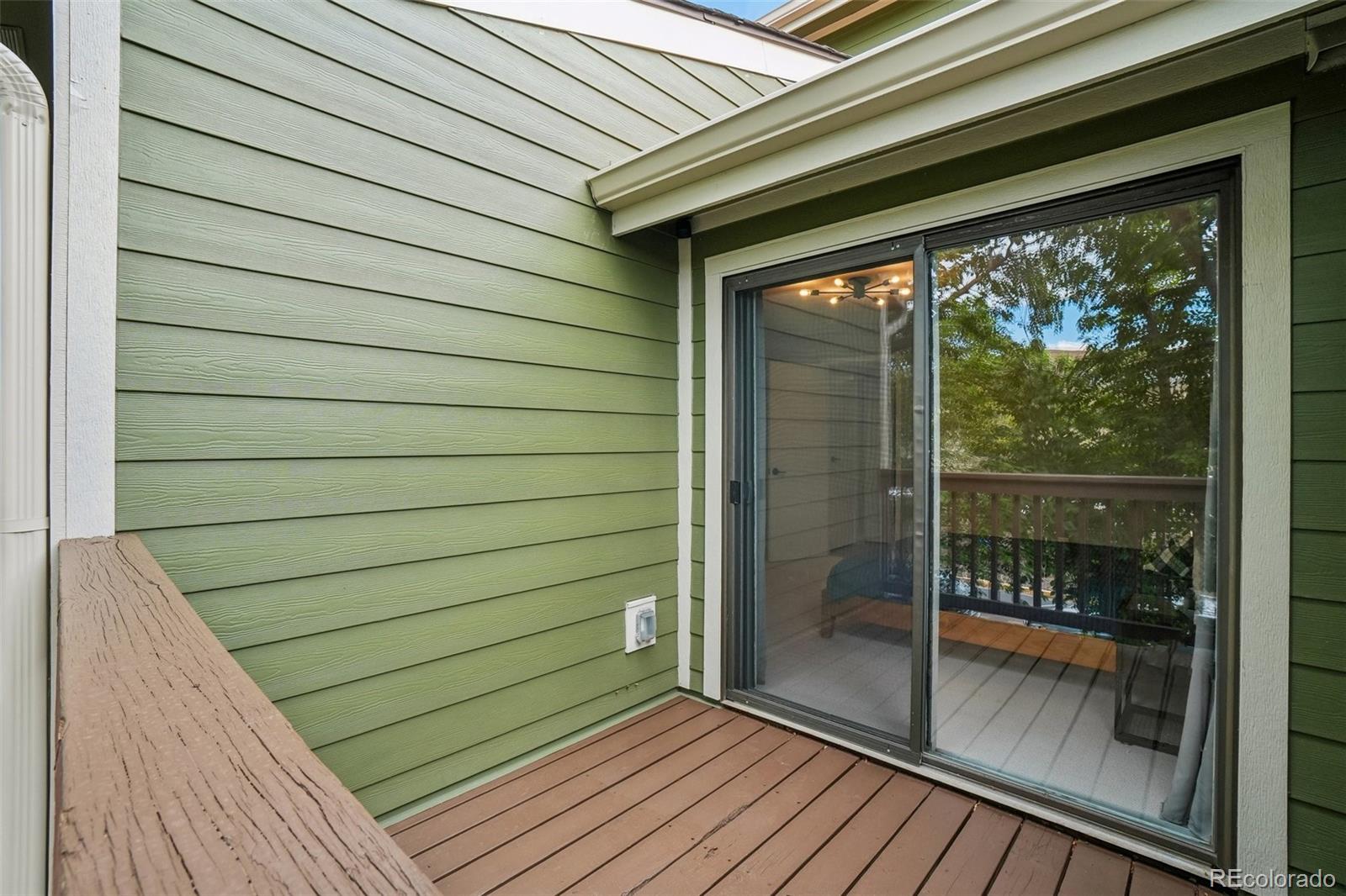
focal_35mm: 15
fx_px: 561
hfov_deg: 100.4
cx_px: 673
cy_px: 448
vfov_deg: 77.3
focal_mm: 10
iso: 320
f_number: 8
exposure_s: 1/50
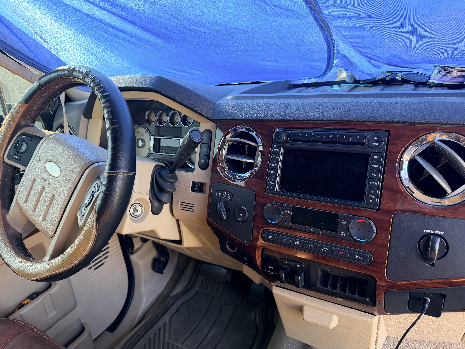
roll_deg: +9.5
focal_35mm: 24
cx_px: 232
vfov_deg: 56.8
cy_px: 174
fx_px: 322
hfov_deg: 71.6
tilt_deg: -23.9
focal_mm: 6.76
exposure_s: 1/126
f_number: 1.78
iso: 200
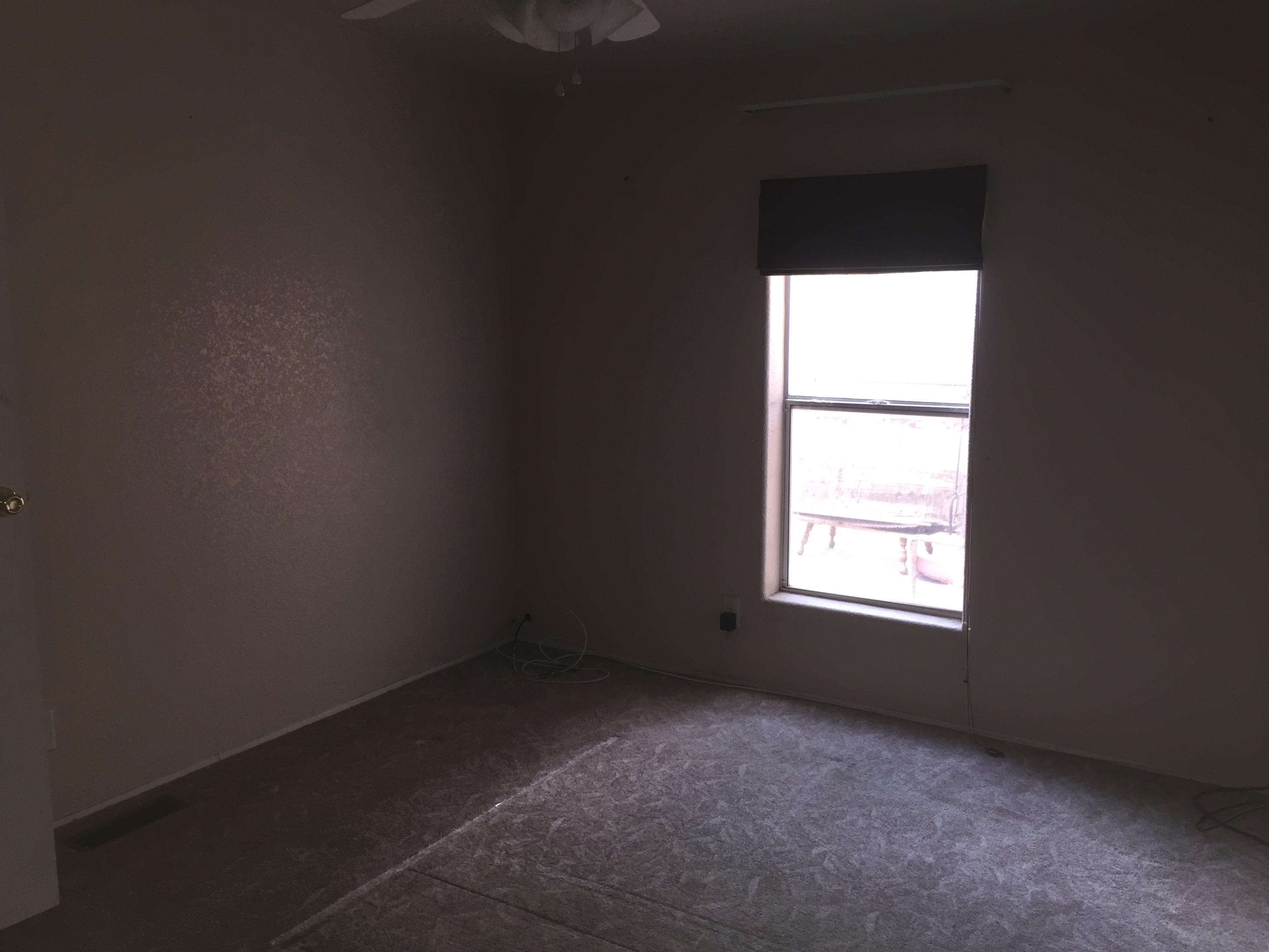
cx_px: 616
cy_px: 481
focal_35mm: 30
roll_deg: +0.4
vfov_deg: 46.8
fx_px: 1100
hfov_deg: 60.0
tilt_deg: -9.0
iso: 50
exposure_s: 1/33
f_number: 2.2
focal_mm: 4.15
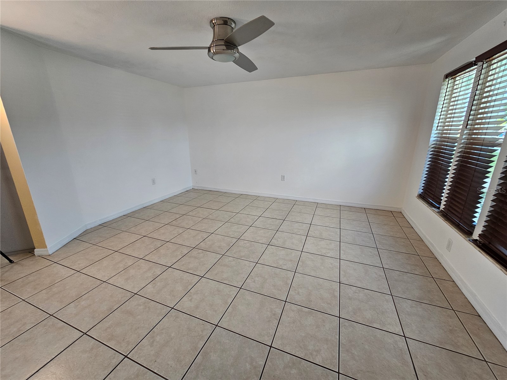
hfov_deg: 106.2
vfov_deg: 89.9
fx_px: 190
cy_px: 190
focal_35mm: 13
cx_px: 254
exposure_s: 1/60
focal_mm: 2.2
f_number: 2.2
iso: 80
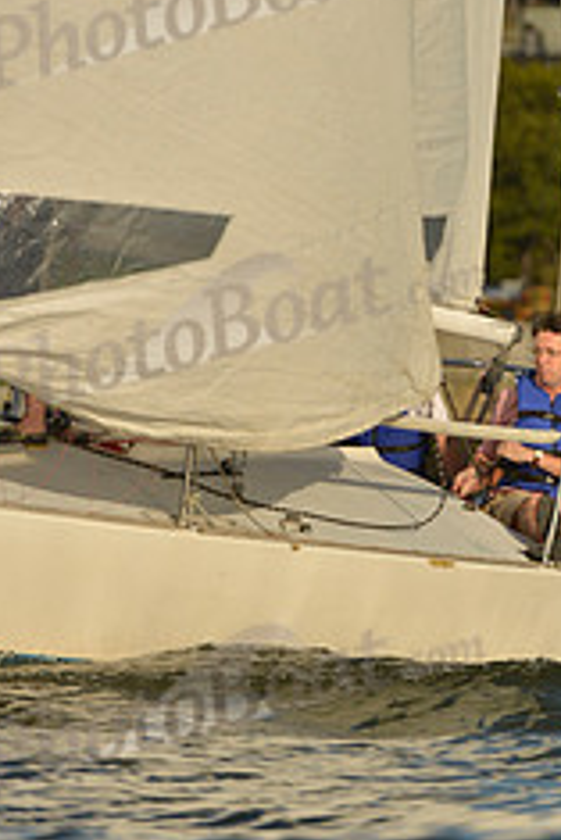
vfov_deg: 2.8
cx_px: 670
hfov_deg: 1.9
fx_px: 17247
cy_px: 465
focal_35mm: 739
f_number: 7.1
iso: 200
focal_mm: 300
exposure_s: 1/1250
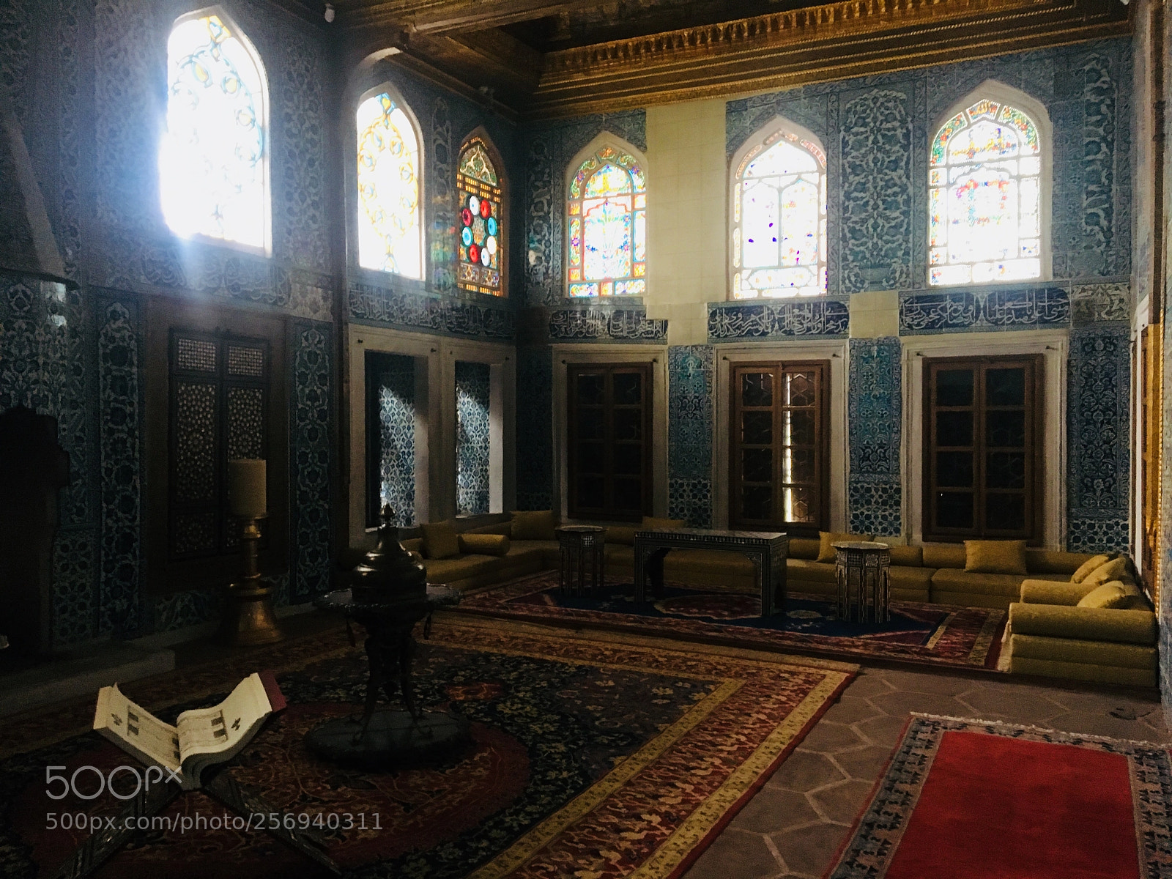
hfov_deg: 61.7
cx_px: 586
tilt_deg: -0.6
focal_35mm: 29
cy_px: 440
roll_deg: +0.1
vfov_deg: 48.2
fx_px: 982
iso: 200
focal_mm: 4.15
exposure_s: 1/17
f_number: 2.2
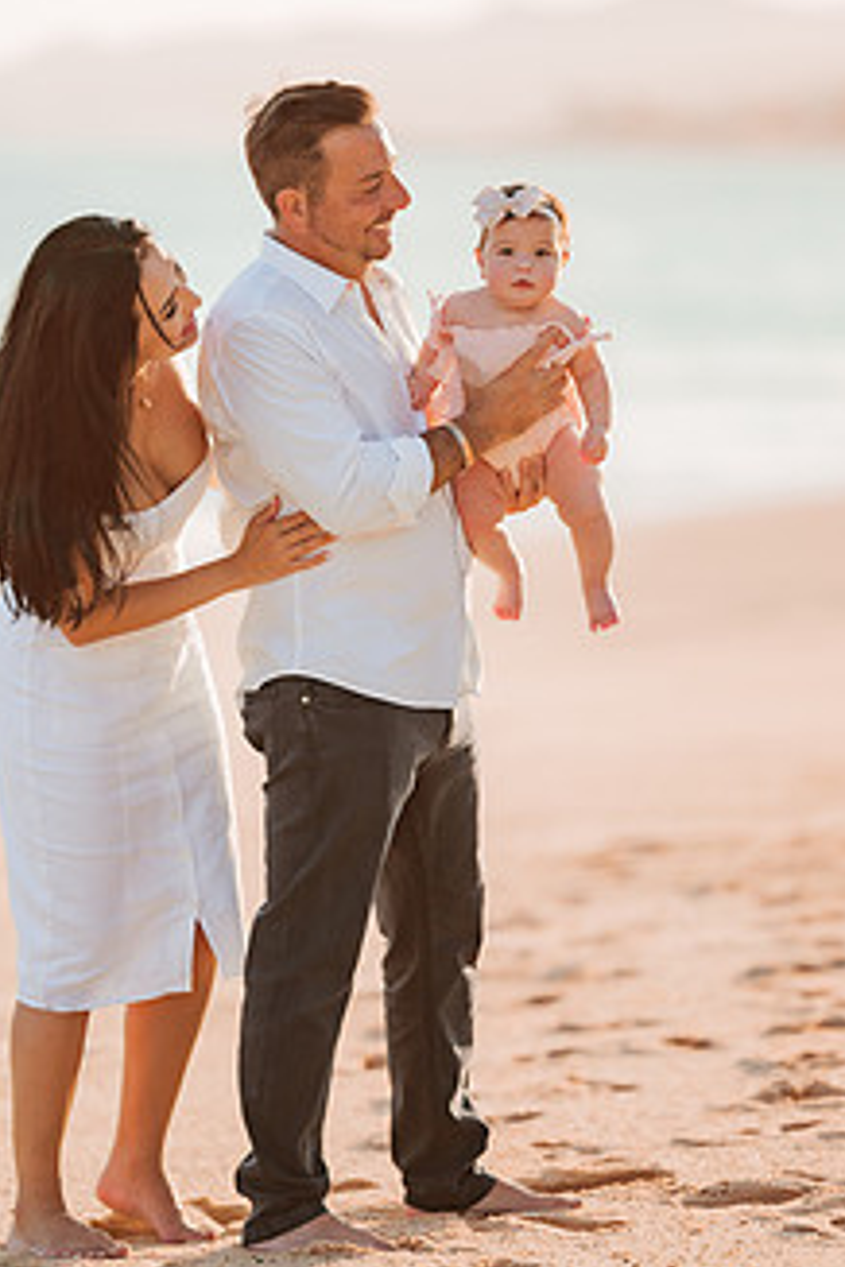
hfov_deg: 7.4
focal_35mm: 186
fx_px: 6548
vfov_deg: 11.1
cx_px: 287
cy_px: 562
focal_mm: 135
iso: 100
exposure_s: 1/3200
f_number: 1.8
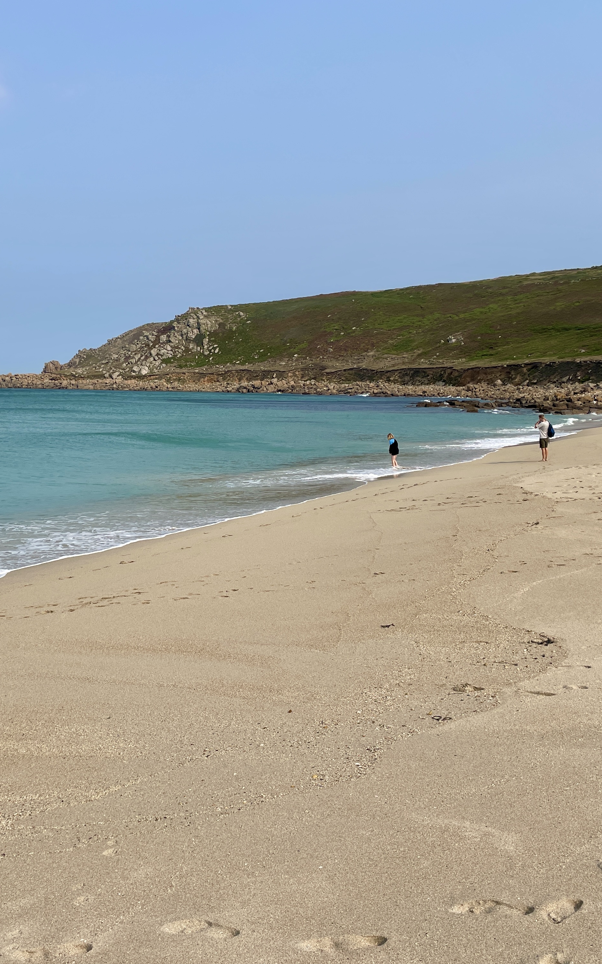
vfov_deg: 52.7
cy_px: 484
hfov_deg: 34.2
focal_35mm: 37
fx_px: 971
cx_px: 219
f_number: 1.6
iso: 32
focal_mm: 4.2
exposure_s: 1/5051
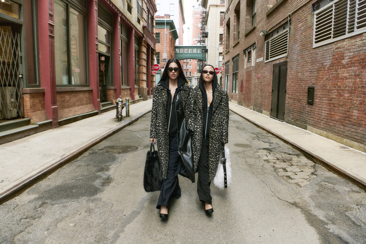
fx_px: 244
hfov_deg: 73.7
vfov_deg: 53.1
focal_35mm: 24
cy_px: 122
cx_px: 183
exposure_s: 1/800
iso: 800
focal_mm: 24
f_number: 7.1
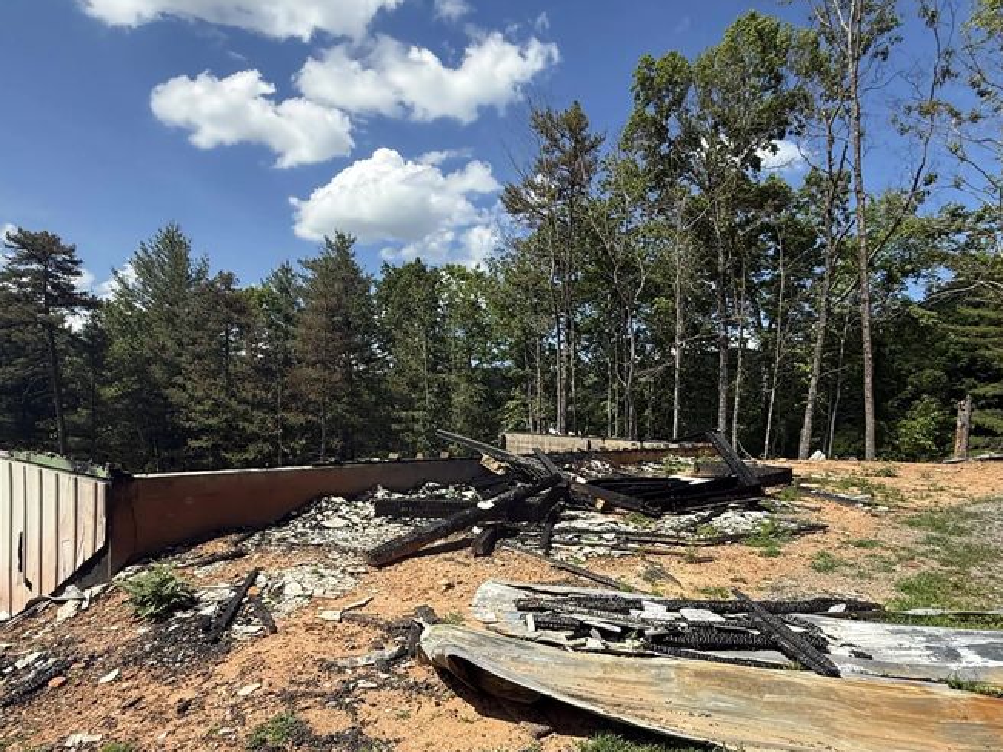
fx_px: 637
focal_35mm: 22
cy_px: 440
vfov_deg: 60.7
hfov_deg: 76.4
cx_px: 515
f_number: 2.2
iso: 50
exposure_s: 1/1656
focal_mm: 2.22
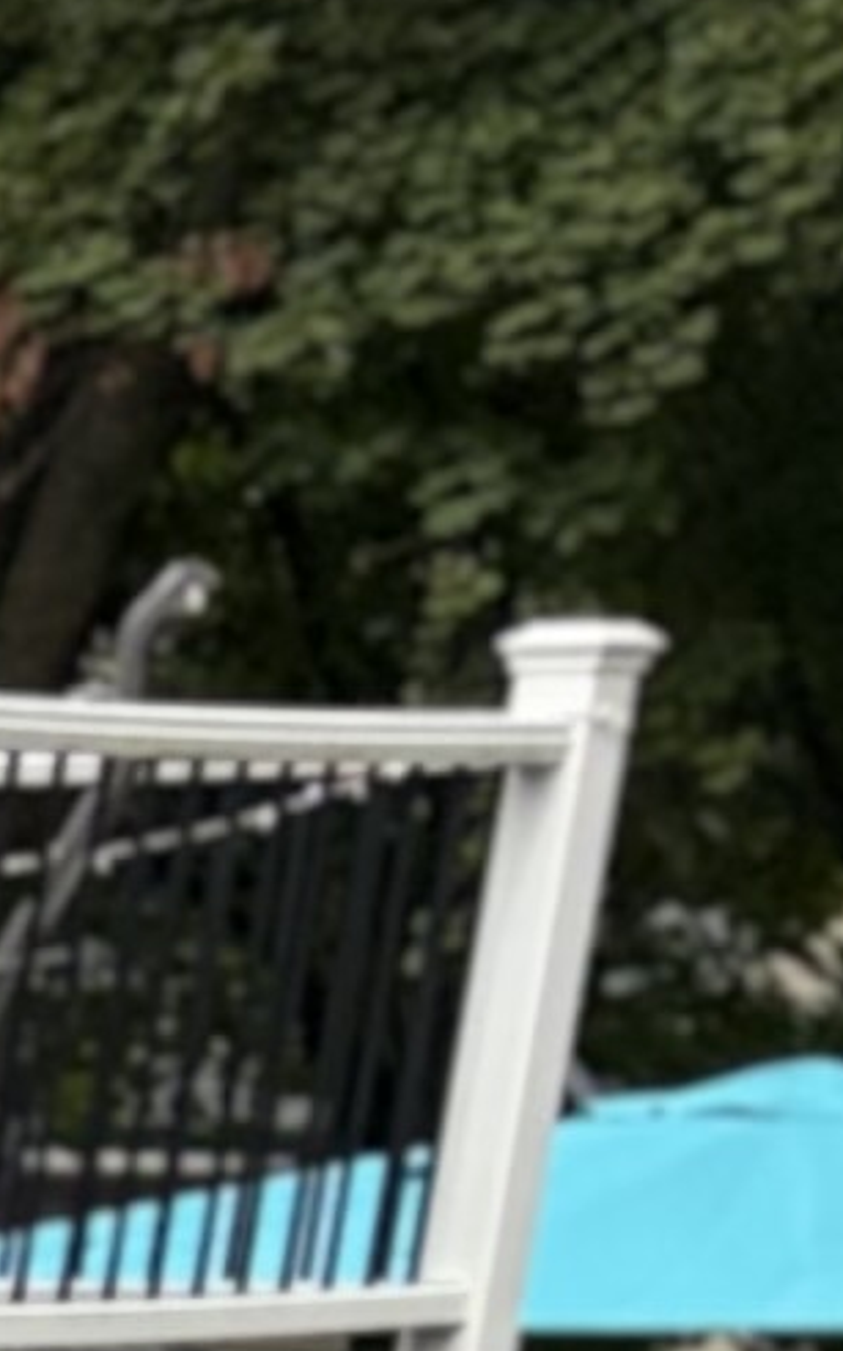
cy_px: 4045
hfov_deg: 4.3
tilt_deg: -19.9
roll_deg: +1.2
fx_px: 8317
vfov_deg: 8.0
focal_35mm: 226
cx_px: -4432
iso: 64
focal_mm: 5.96
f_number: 1.6
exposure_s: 1/1667
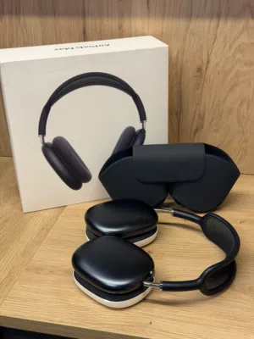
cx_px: 127
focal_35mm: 48
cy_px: 170
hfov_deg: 30.3
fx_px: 470
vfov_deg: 39.7
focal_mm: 6.76
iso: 100
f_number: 1.78
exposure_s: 1/50
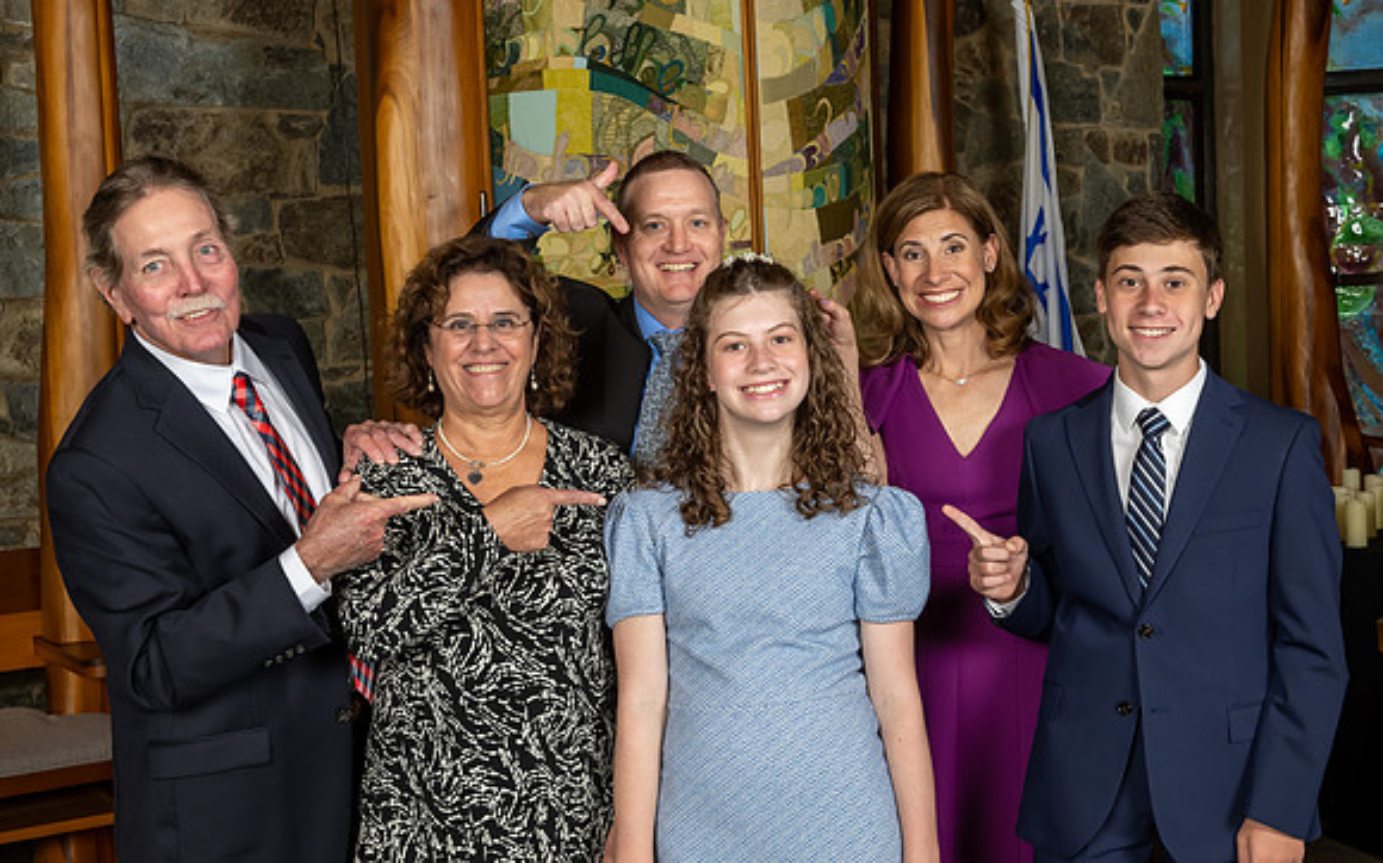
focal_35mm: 53
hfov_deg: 38.5
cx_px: 700
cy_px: 397
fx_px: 1982
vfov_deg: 24.6
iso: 640
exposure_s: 1/200
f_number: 8
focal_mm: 34
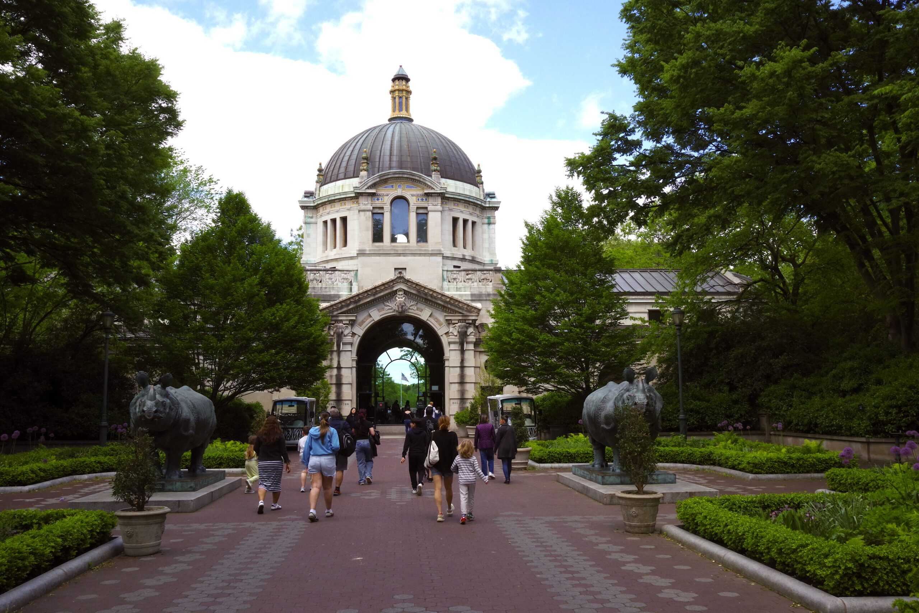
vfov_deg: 37.9
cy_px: 306
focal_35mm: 35
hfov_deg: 54.4
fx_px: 894
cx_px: 460
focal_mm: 35
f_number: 18
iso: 1600
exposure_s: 1/200
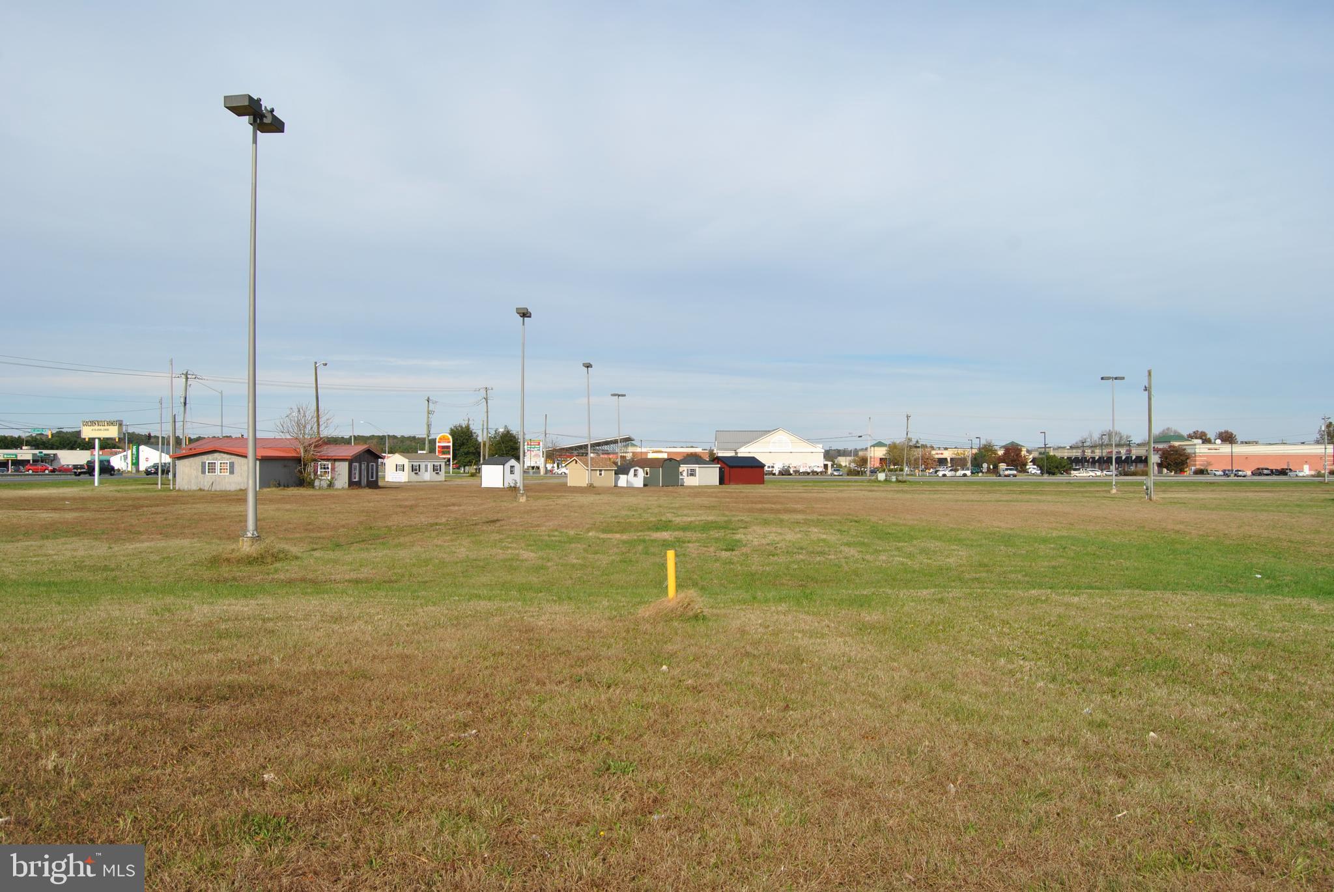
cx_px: 667
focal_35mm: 27
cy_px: 446
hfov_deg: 67.3
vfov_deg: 48.0
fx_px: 1001
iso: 100
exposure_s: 1/320
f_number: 9
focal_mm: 18
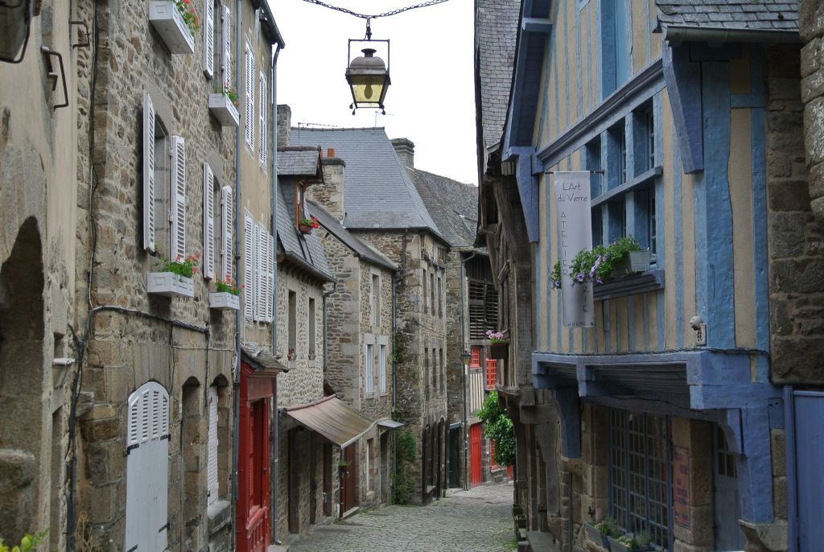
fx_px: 1077
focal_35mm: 47
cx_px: 412
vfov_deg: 28.7
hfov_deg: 41.9
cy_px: 276
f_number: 4.5
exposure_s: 1/125
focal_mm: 17.5
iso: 125
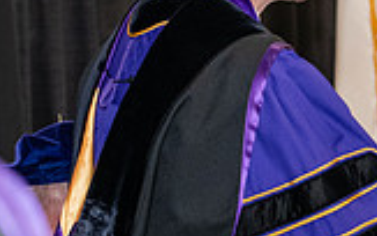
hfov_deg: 8.2
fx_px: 2611
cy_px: 89
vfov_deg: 5.2
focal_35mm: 254
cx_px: 481
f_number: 5
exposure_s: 1/200
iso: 2500
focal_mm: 70
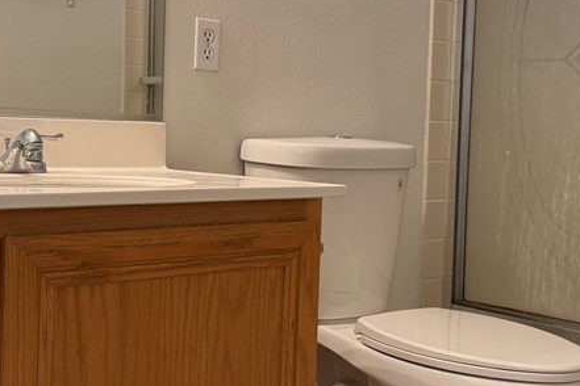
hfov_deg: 34.4
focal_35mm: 58
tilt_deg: -1.1
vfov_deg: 23.4
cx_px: 239
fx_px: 934
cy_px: 161
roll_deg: -1.9
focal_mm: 6.76
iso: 125
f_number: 1.78
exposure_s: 1/60
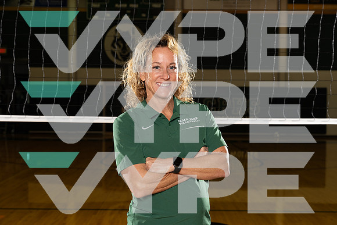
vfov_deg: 24.2
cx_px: 168
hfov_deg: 35.6
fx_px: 524
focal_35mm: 56
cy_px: 112
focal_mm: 56
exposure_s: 1/250
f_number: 5.6
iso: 800
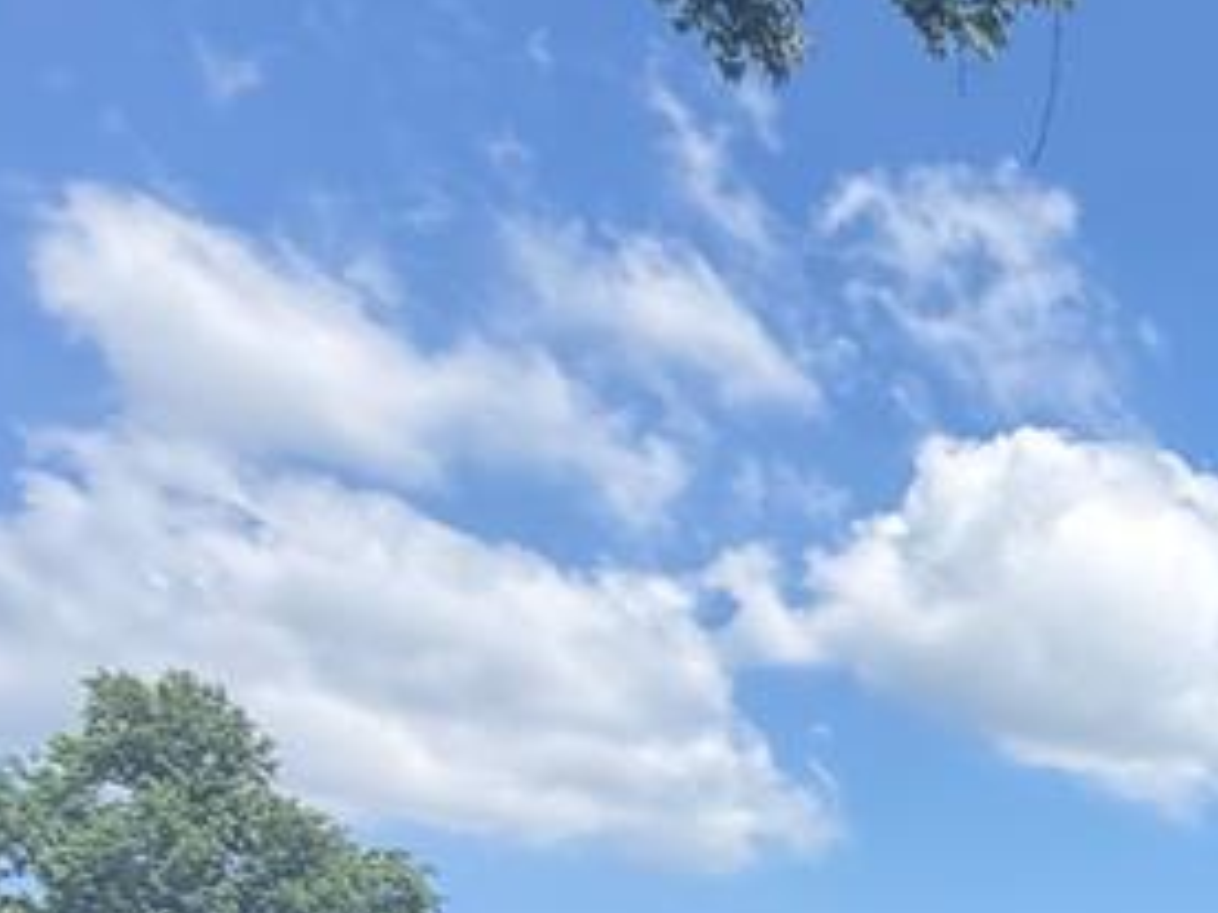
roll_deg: -0.2
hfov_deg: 21.9
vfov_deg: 24.1
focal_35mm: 52
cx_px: 2215
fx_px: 1830
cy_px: 1226
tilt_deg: +4.5
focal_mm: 2.22
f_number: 2.2
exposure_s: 1/770
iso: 40
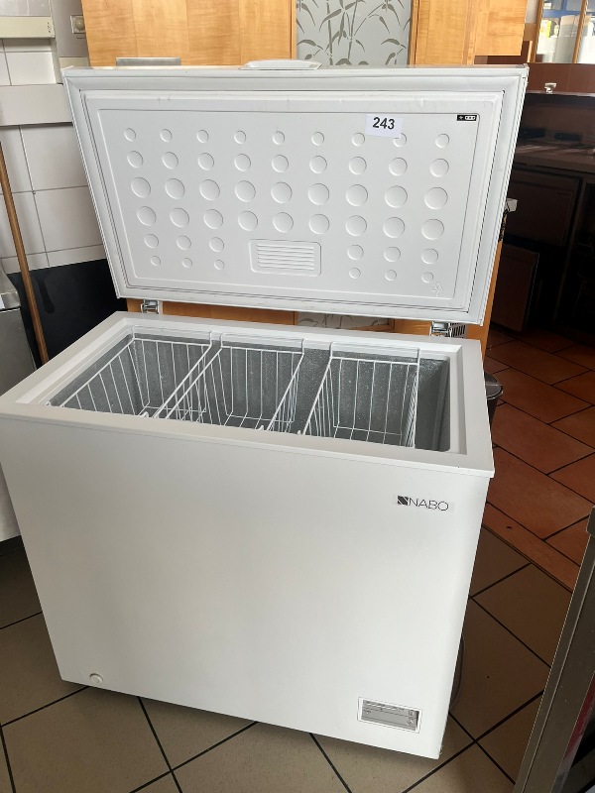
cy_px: 396
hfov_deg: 53.1
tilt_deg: -27.3
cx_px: 298
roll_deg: +0.9
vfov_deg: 67.3
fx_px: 596
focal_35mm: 26
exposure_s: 1/99
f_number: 1.6
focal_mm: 5.1
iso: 80
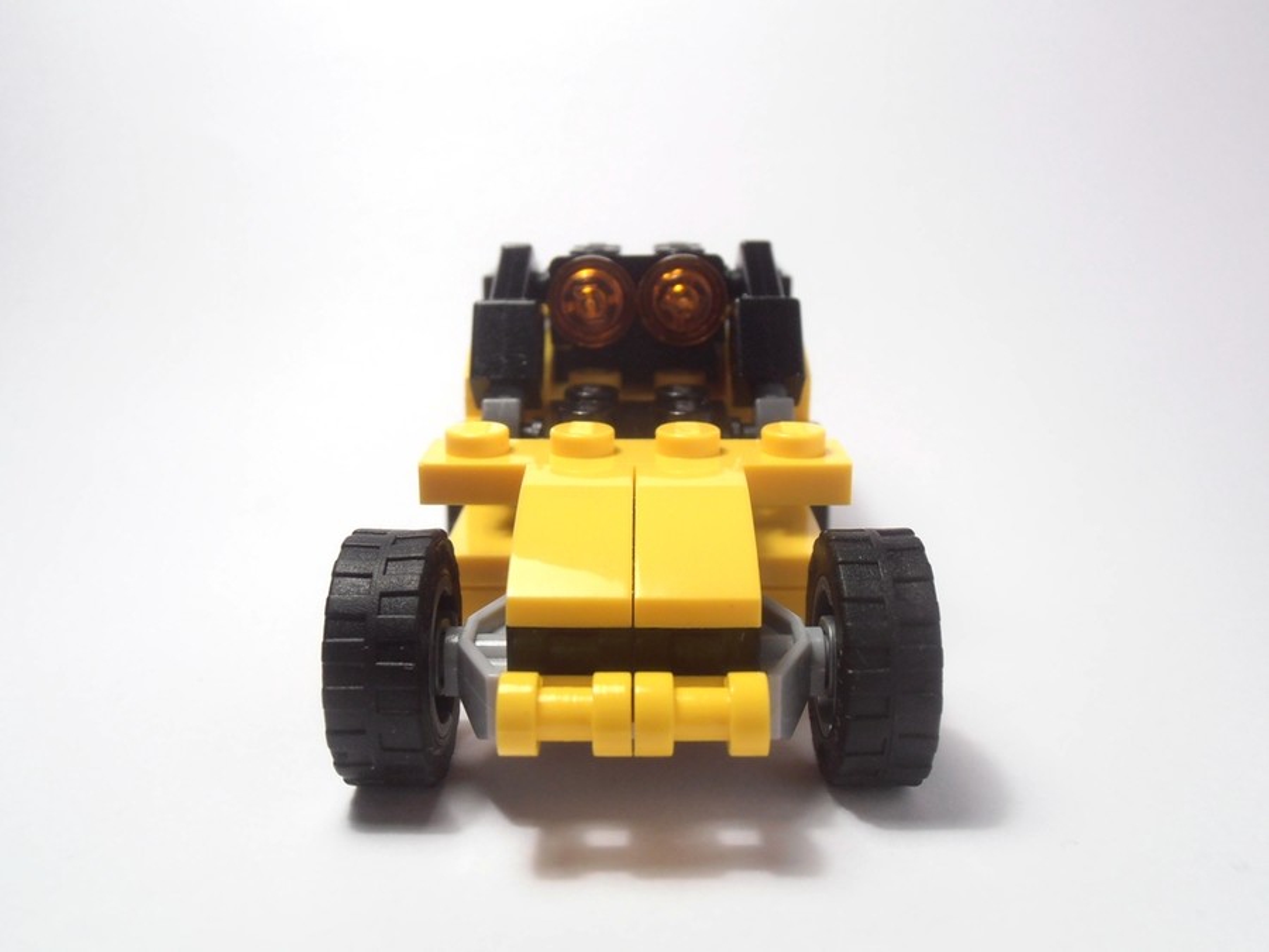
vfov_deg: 38.7
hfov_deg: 50.1
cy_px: 476
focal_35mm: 37
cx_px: 634
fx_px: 1356
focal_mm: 6.61
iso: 80
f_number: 3.9
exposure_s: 1/60
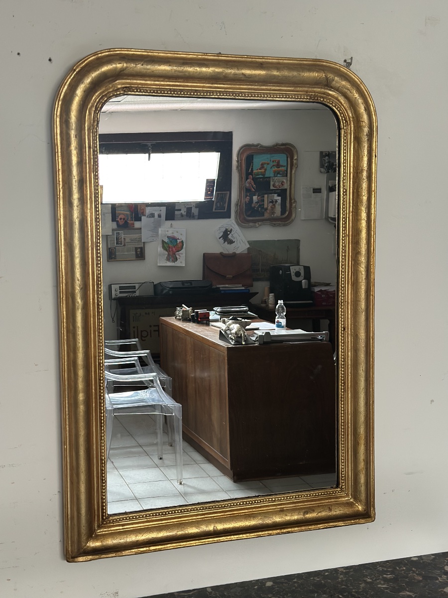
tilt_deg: -3.9
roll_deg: +0.6
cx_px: 224
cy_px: 299
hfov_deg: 30.3
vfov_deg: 39.7
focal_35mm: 48
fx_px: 828
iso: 250
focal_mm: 6.86
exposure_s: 1/60
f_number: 1.78
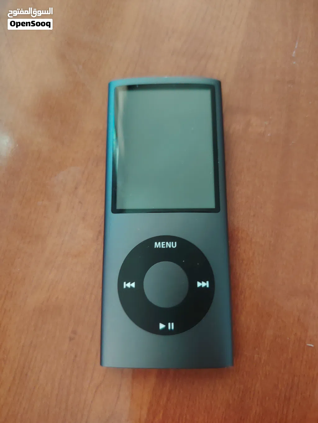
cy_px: 212
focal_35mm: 24
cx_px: 159
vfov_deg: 71.6
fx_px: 294
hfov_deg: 56.8
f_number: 1.75
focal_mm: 5.25
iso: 2491
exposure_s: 1/25
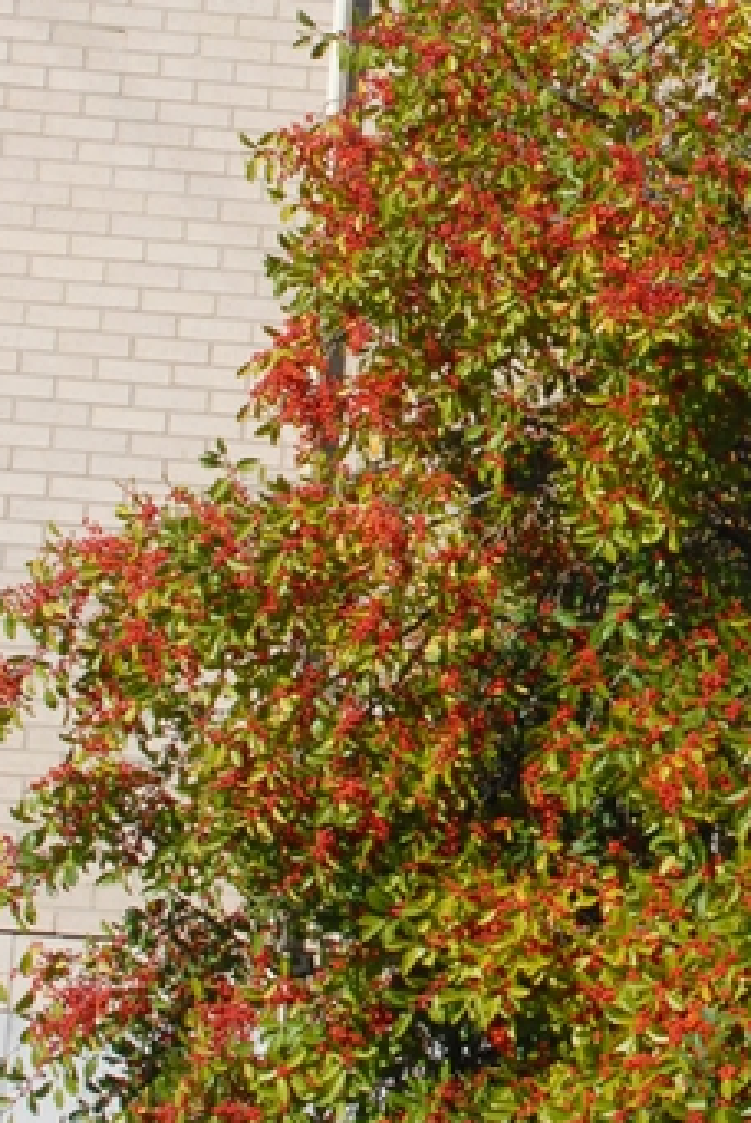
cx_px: 901
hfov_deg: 10.7
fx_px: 3934
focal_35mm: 126
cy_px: 362
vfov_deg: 16.2
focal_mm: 28
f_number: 10
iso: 400
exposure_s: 1/400
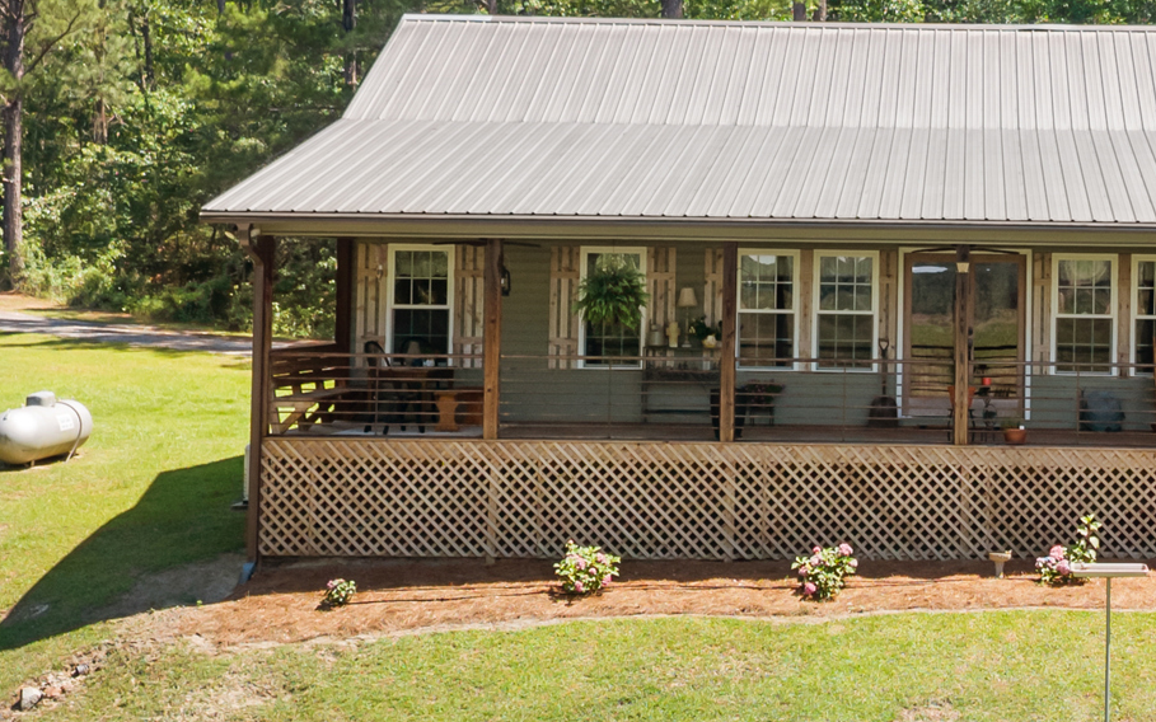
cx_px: 930
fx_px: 2205
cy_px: 240
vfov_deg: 18.5
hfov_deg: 28.7
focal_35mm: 70
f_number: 1.8
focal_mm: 8.67
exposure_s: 1/640
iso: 250
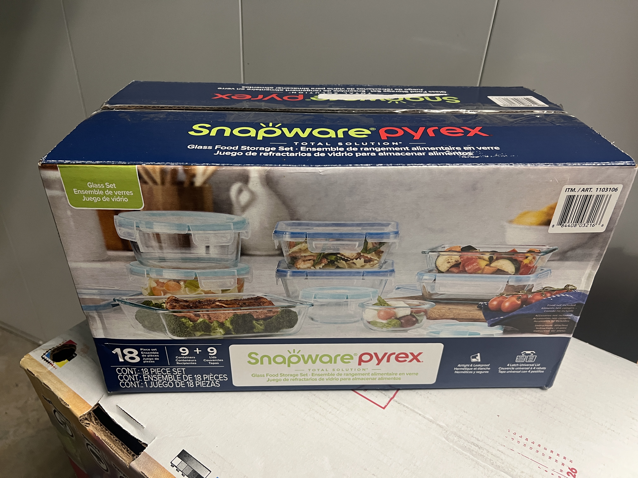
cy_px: 239
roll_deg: -1.5
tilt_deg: -32.8
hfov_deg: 67.3
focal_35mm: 26
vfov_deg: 53.1
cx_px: 319
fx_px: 479
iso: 160
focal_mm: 5.7
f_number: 1.5
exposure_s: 1/60
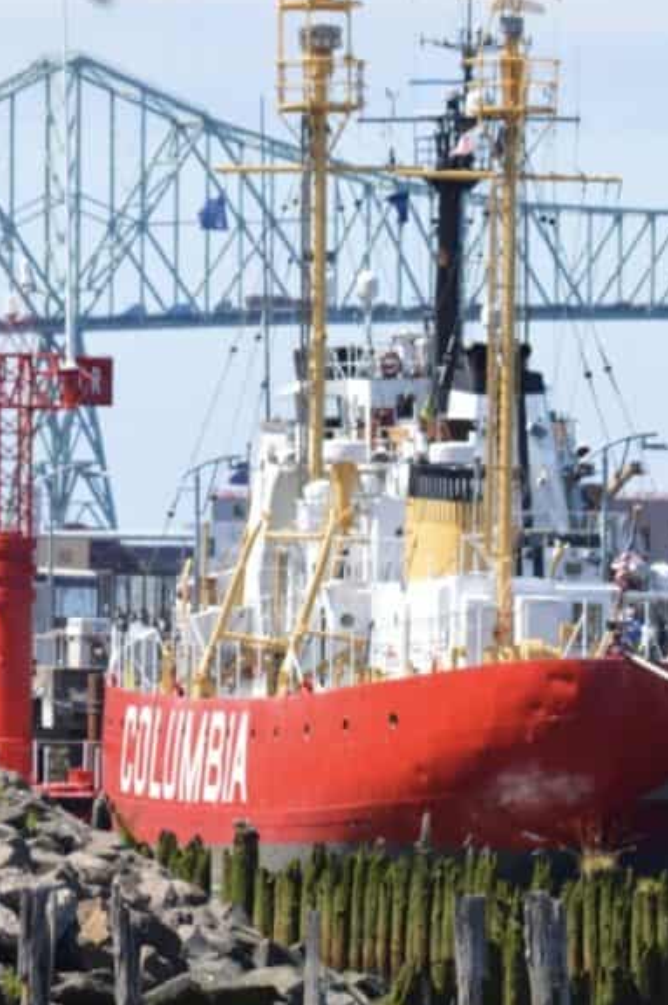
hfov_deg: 3.5
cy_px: 548
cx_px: 296
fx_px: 10787
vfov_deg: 5.3
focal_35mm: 387
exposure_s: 1/200
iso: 100
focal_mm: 145
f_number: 8
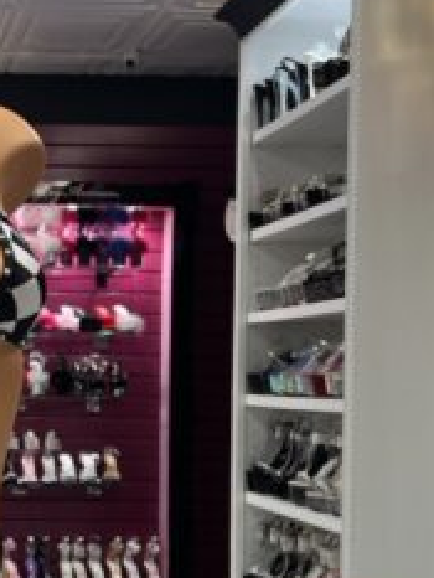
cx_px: -92
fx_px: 1119
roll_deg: +0.2
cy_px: 399
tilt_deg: +0.6
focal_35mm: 67
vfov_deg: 28.7
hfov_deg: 20.5
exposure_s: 1/60
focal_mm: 5.7
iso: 64
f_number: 1.5
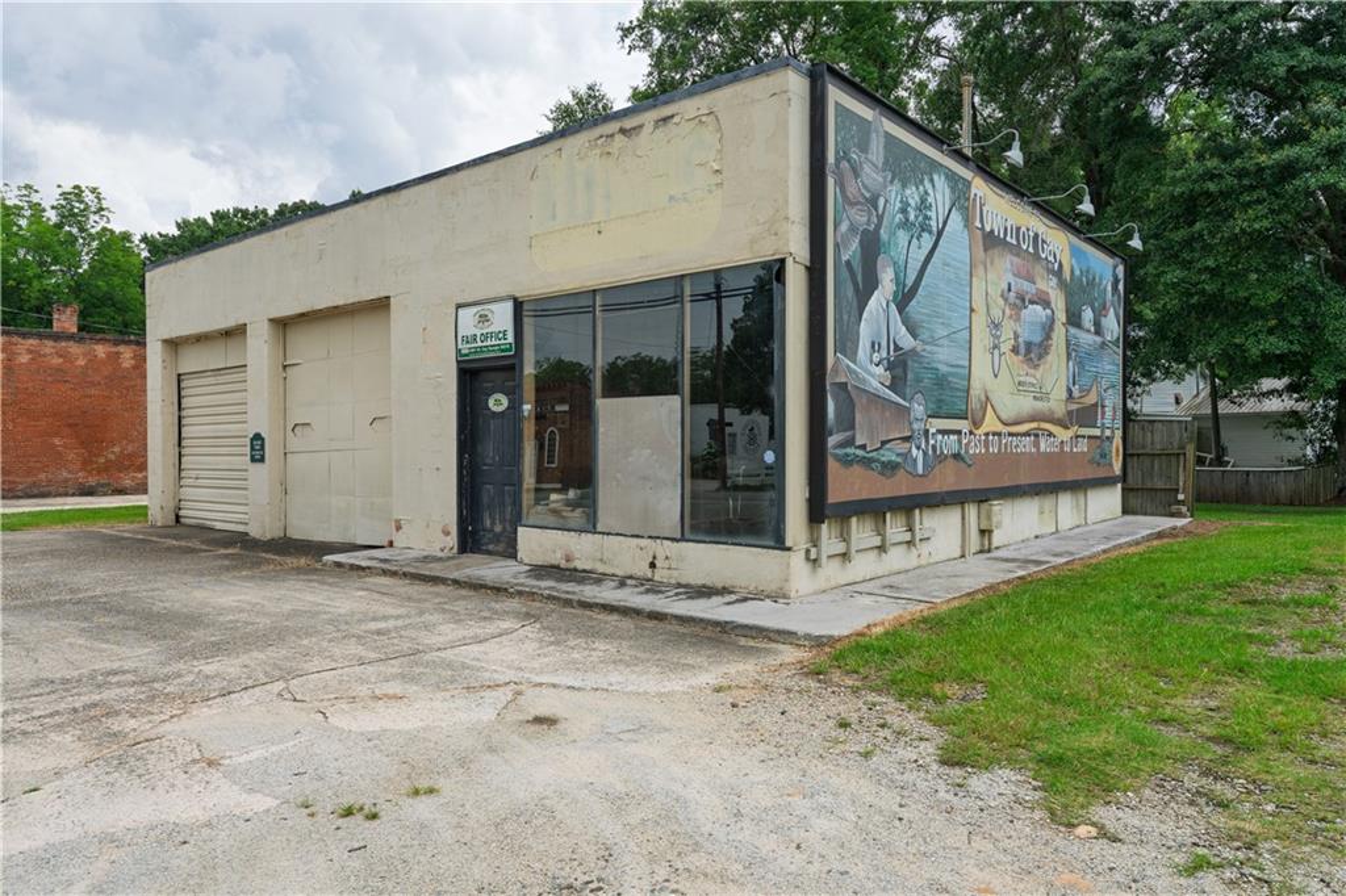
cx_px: 673
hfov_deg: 73.8
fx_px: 897
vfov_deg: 53.1
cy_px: 448
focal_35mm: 24
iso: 400
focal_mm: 24
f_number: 8
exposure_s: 1/800
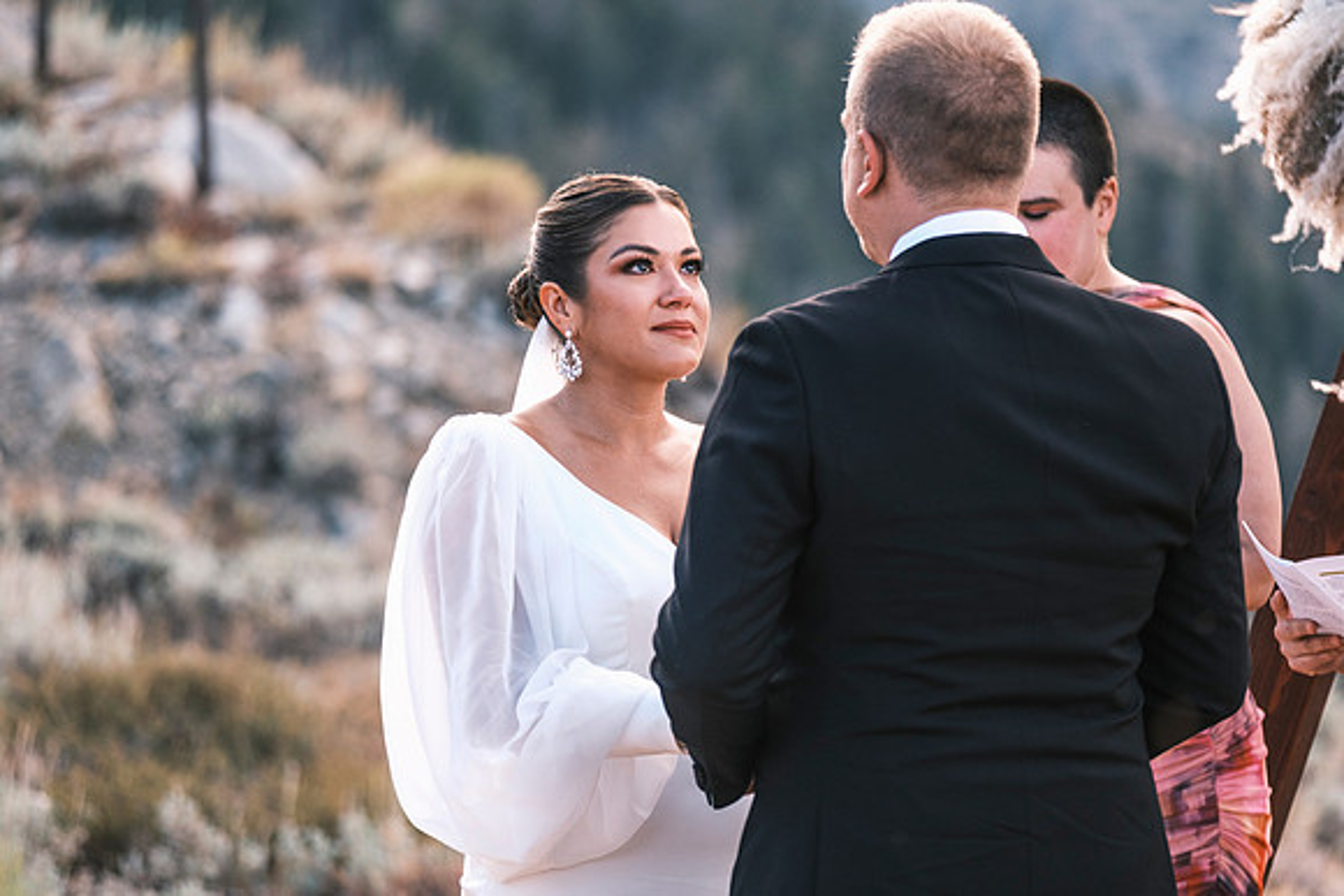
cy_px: 445
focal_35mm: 222
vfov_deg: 6.2
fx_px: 8287
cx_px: 698
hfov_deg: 9.3
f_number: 2.8
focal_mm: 134.4
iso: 400
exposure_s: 1/850
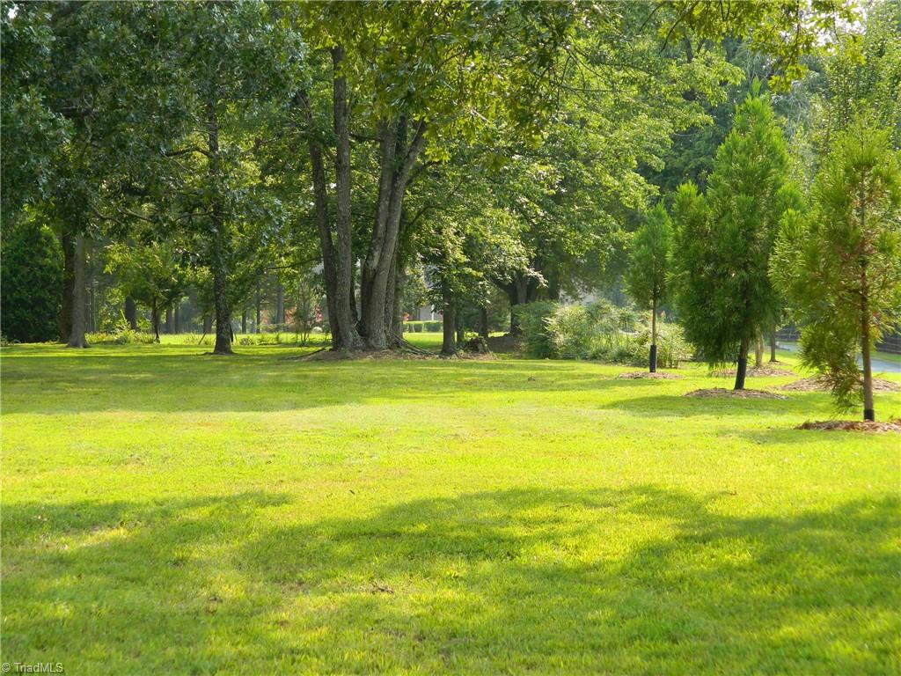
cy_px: 338
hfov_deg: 23.3
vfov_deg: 17.6
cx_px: 450
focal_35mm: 84
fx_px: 2186
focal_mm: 15.1
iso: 110
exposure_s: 1/200
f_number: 4.2
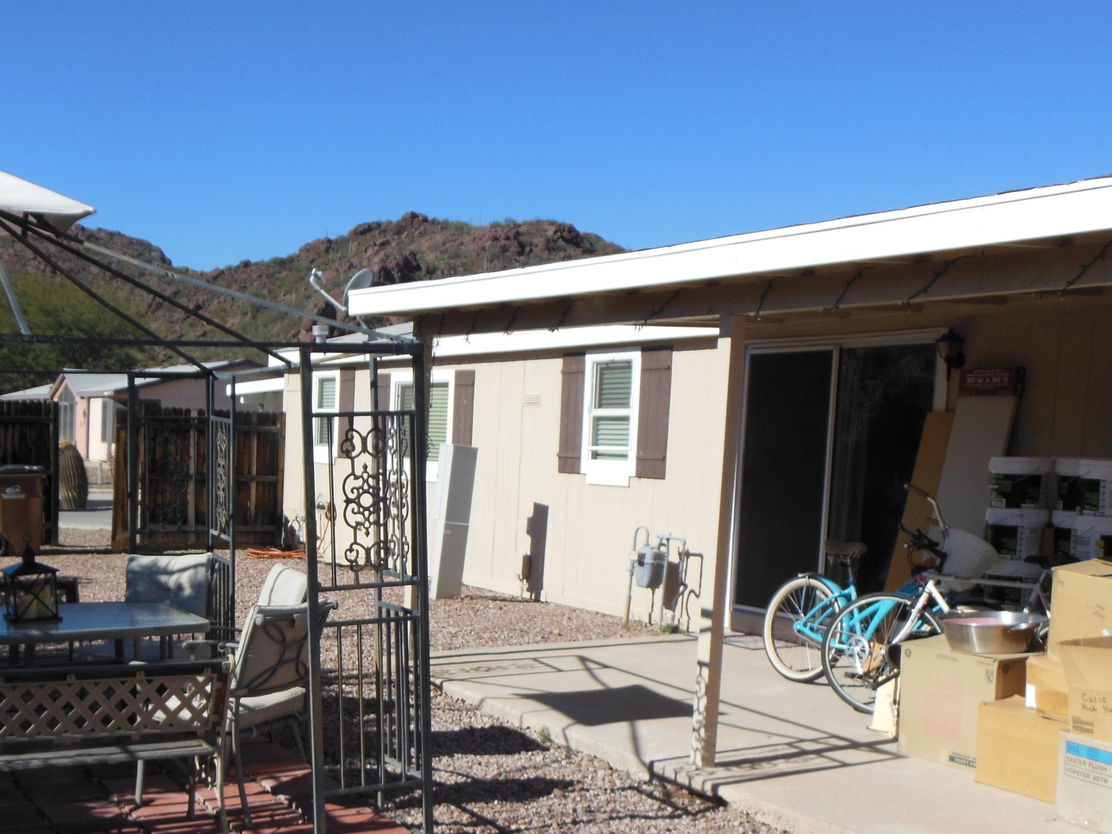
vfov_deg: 34.6
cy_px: 585
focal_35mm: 41
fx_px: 1317
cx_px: 371
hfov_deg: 45.1
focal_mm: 5.2
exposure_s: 1/2000
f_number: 3.3
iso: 125
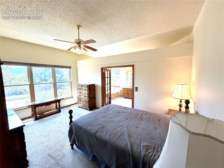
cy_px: 84
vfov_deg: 85.7
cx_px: 112
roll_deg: +1.0
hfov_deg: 102.1
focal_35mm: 14
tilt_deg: -5.0
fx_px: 91
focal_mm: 2.22
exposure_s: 1/120
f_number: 2.2
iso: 64
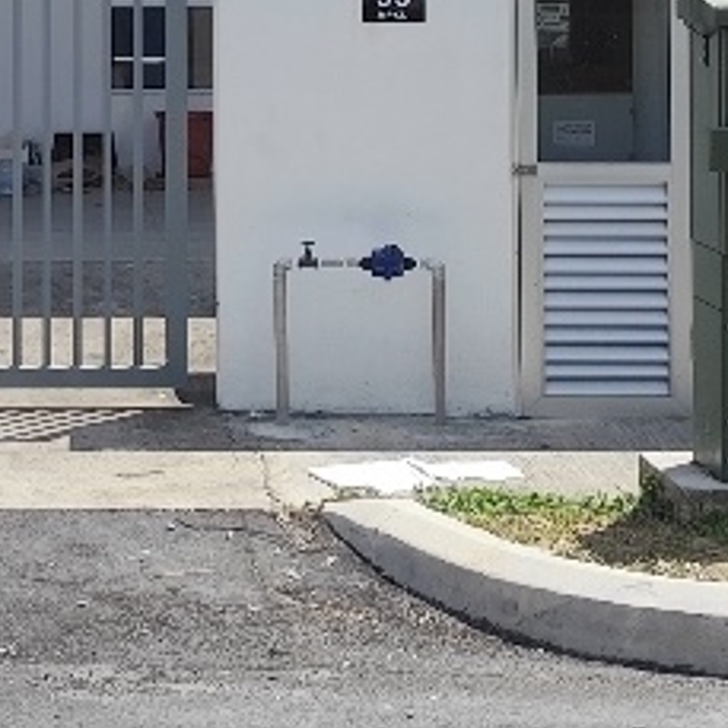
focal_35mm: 100
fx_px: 2379
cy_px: -443
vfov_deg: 15.7
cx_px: 273
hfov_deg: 17.4
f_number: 1.65
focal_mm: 6.14
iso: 50
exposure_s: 1/1073
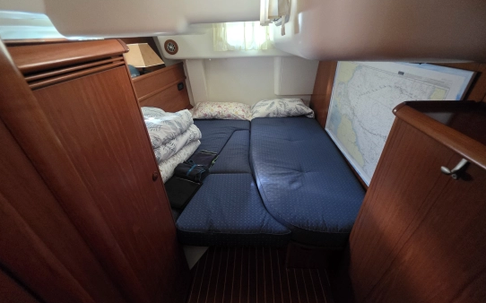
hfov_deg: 105.3
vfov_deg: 78.5
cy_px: 147
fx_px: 185
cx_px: 243
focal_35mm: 14
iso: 1000
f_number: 1.9
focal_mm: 2.2
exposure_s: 1/50
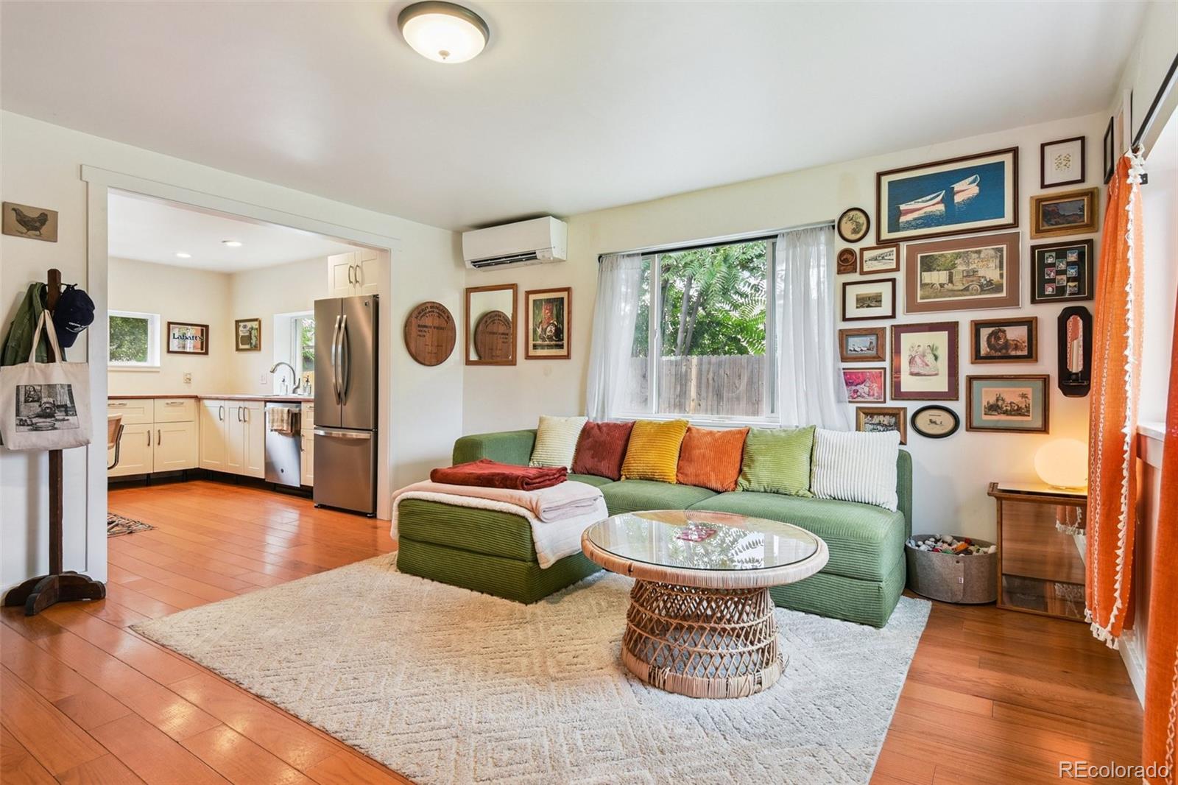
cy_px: 392
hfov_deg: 90.0
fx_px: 589
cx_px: 589
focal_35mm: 18
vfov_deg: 67.4
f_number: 11
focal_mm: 18
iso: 400
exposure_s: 1/15
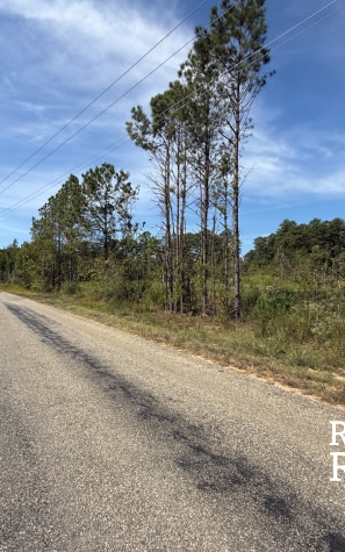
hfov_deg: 58.6
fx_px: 301
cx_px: 121
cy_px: 275
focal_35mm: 20
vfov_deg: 85.1
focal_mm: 2.22
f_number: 2.2
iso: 50
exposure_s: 1/2165
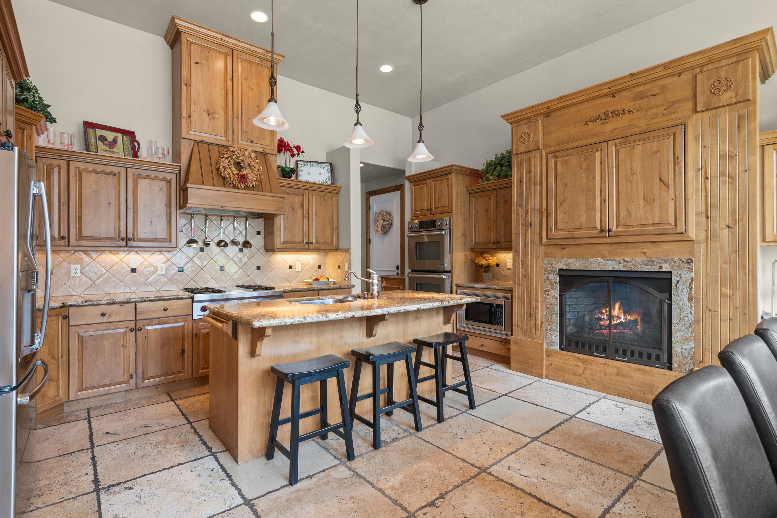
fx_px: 367
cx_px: 374
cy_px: 259
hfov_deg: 93.2
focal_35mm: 17
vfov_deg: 70.4
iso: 250
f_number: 9
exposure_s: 1/2
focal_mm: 16
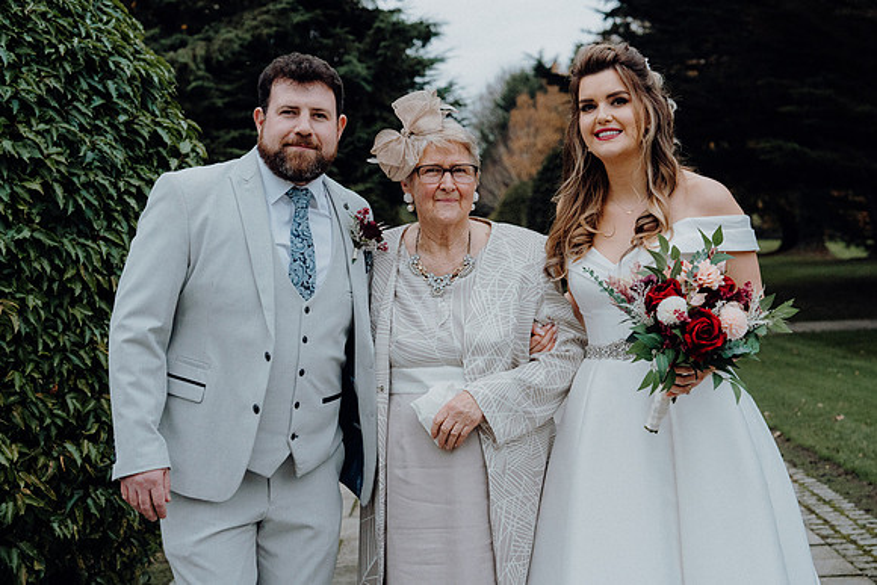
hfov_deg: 31.0
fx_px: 1584
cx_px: 438
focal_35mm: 65
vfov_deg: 20.9
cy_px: 292
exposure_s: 1/200
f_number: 5
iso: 4000
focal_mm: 65
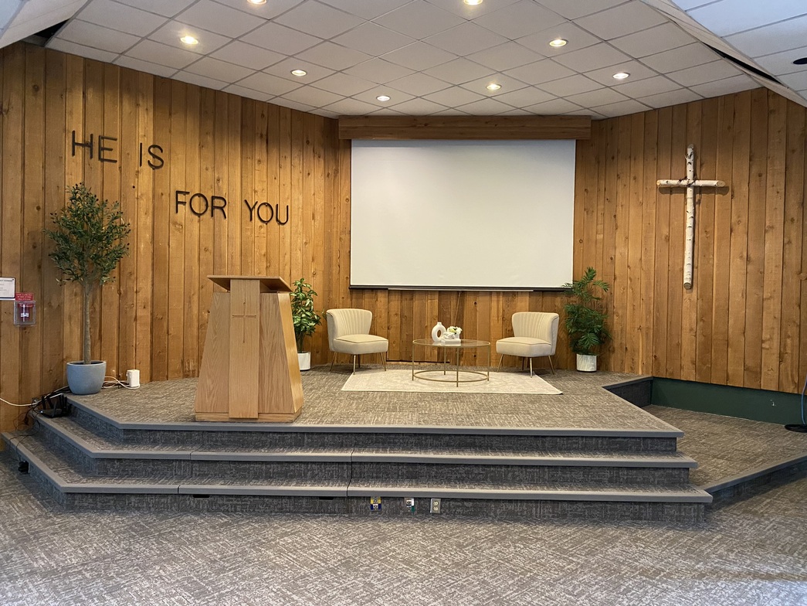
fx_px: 606
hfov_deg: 67.3
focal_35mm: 26
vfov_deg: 53.1
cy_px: 303
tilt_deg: -0.4
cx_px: 404
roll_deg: -1.0
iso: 500
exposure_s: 1/40
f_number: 1.8
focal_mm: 4.25
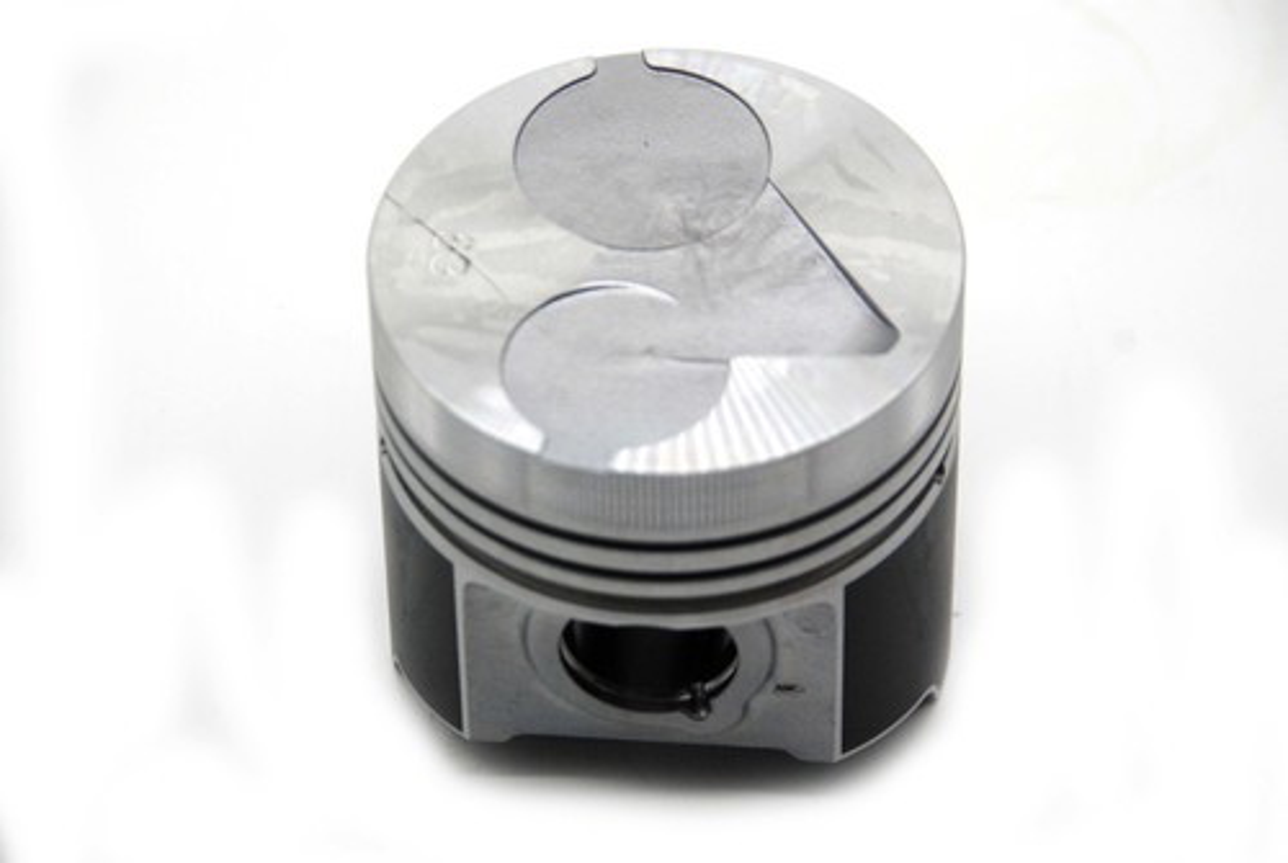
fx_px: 6987
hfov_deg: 10.5
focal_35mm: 195
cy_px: 432
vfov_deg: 7.1
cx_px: 644
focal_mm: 130
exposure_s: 1/800
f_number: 6.3
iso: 800
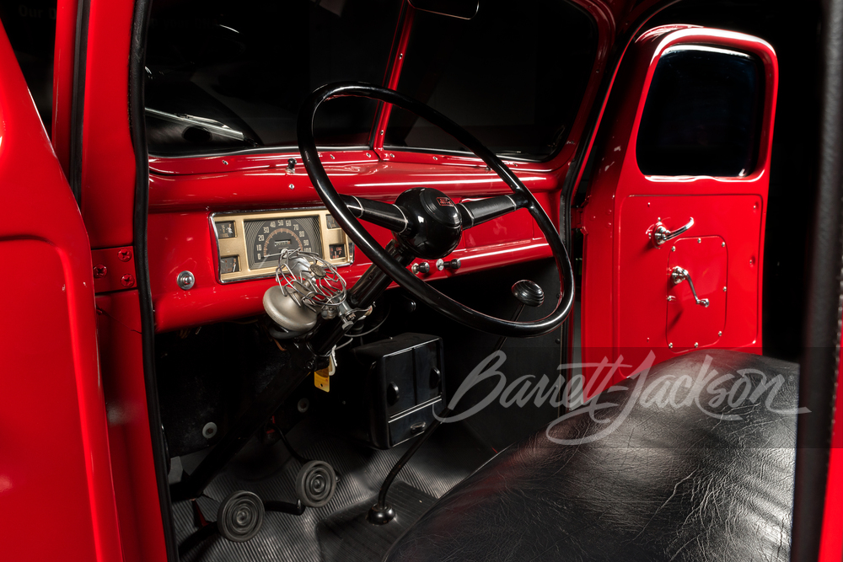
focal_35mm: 32
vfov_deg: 41.1
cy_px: 281
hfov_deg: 58.7
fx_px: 749
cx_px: 422
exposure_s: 1/200
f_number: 11
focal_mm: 32
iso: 500
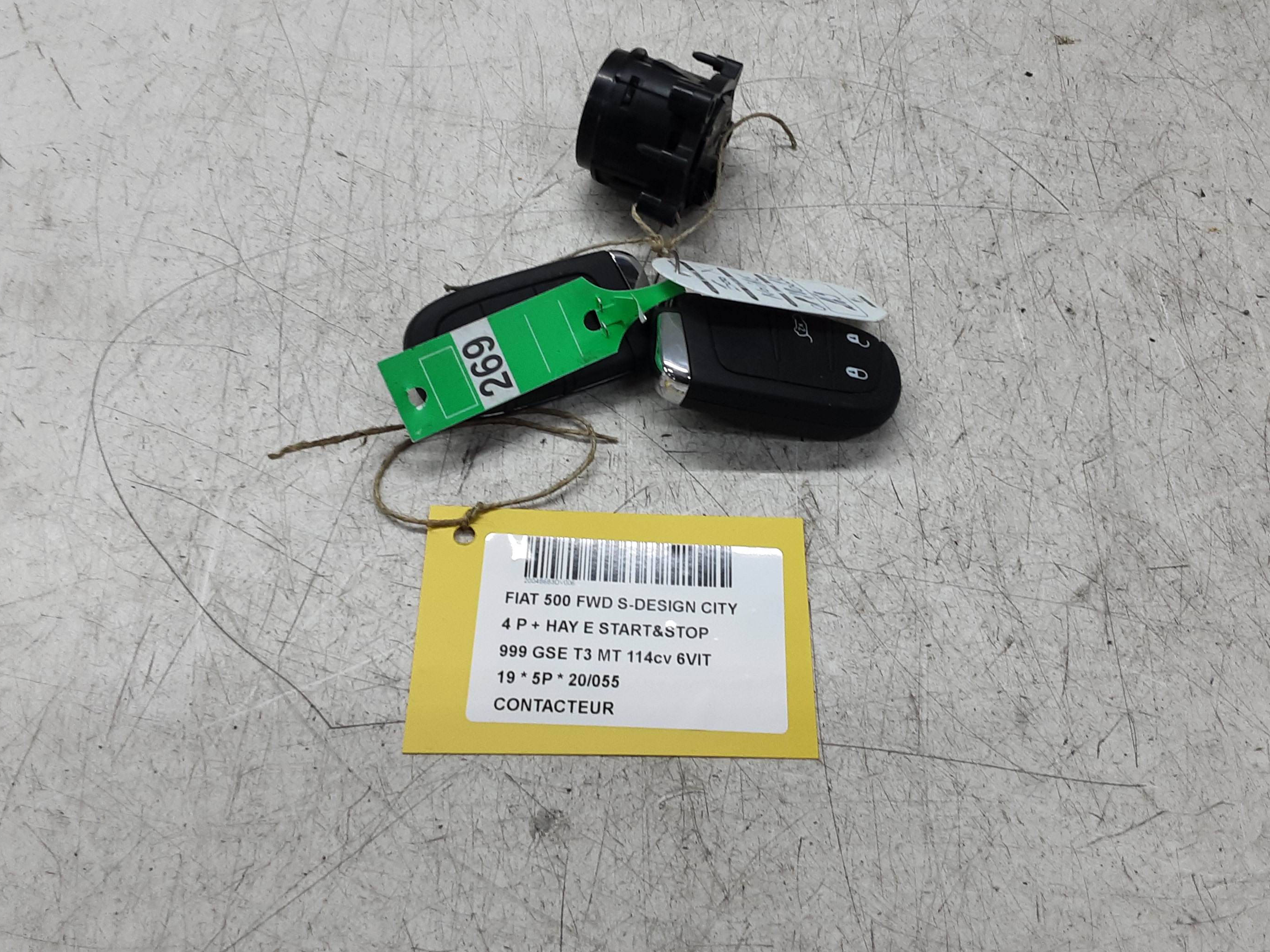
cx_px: 651
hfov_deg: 56.8
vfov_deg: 44.1
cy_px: 422
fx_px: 1174
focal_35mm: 32
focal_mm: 2.91
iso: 64
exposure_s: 1/50
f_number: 1.9
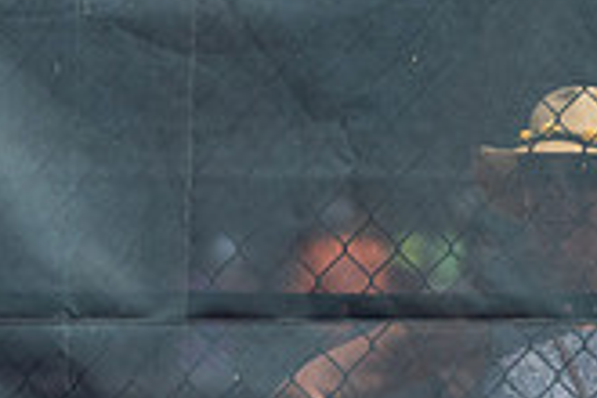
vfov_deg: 1.7
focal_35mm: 804
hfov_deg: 2.6
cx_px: 901
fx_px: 13332
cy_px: 613
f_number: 3.5
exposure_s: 1/1600
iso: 200
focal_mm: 106
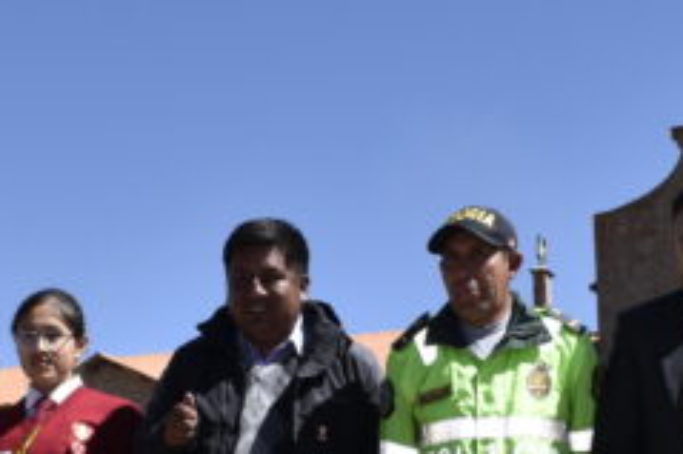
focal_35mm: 106
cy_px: 617
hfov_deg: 19.2
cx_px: 243
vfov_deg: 12.4
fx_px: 2010
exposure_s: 1/200
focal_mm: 22
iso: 100
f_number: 10
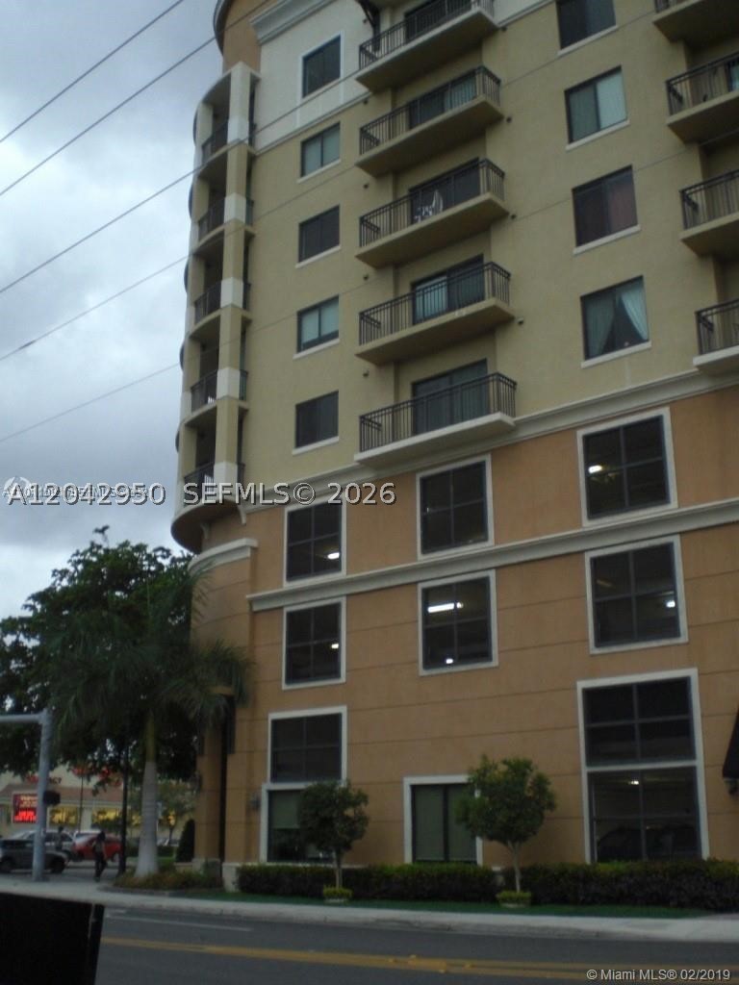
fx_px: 1082
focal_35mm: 38
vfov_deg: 49.0
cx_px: 370
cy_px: 492
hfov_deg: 37.7
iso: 200
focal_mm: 6.3
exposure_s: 1/125
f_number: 3.1
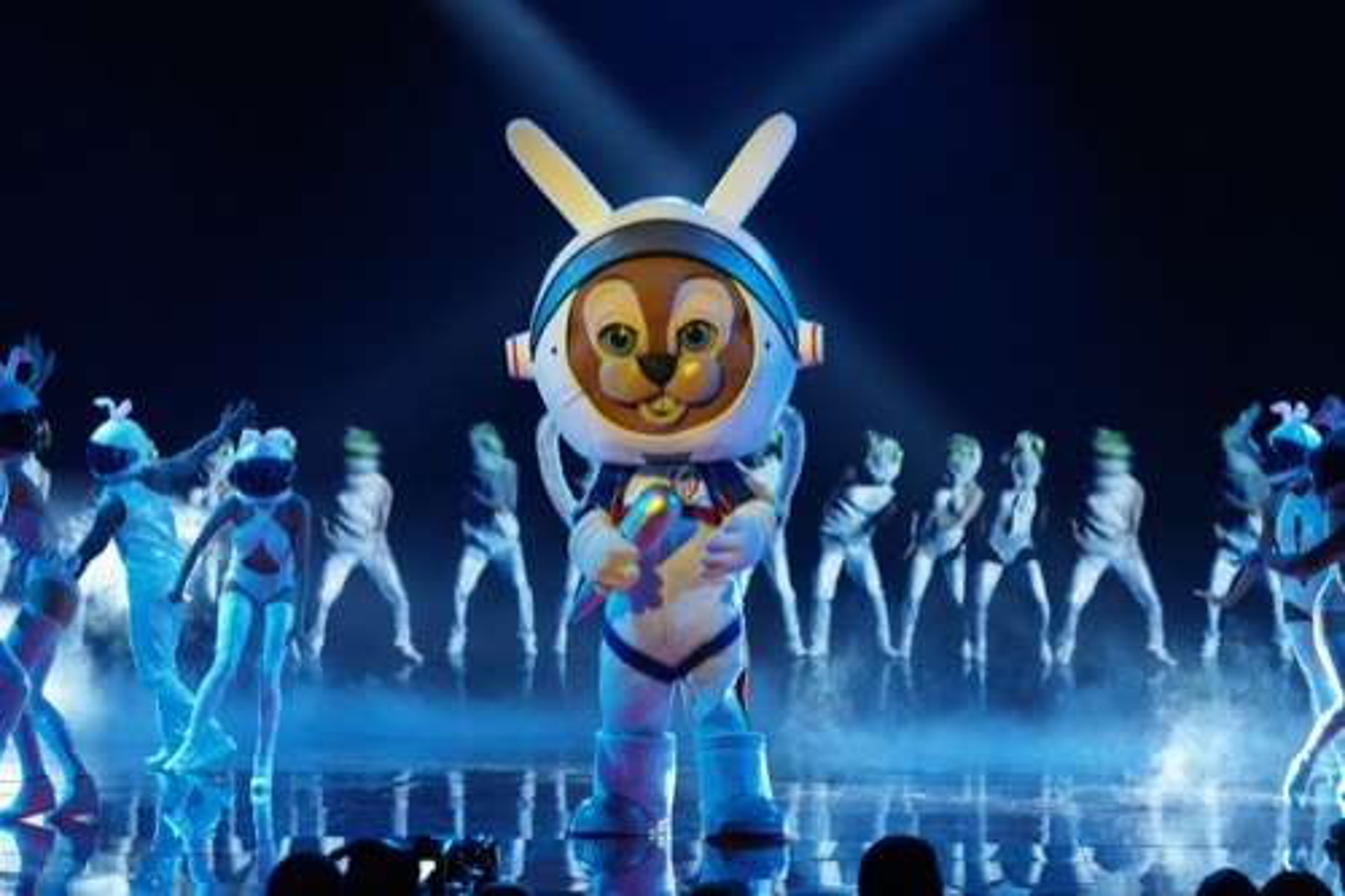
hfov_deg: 18.3
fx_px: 4183
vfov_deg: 12.2
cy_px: 448
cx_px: 672
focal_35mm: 112
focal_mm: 112
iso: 5000
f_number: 4.5
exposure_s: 1/250
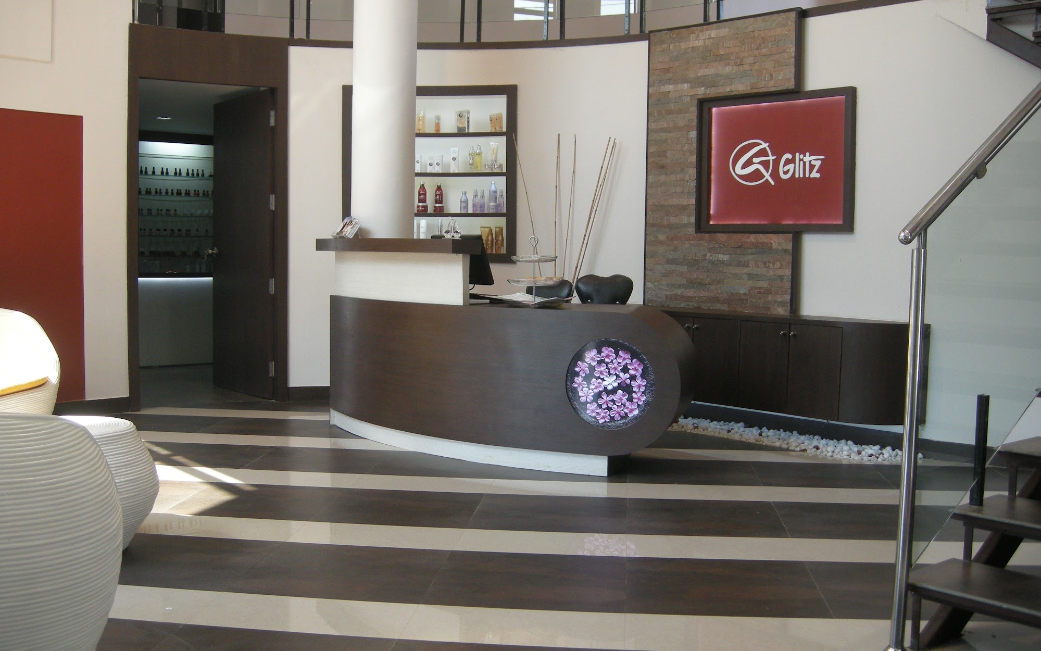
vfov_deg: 33.6
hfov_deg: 51.5
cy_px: 335
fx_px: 1078
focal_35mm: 38
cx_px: 529
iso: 135
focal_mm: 7.5
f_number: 2.7
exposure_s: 1/61.7
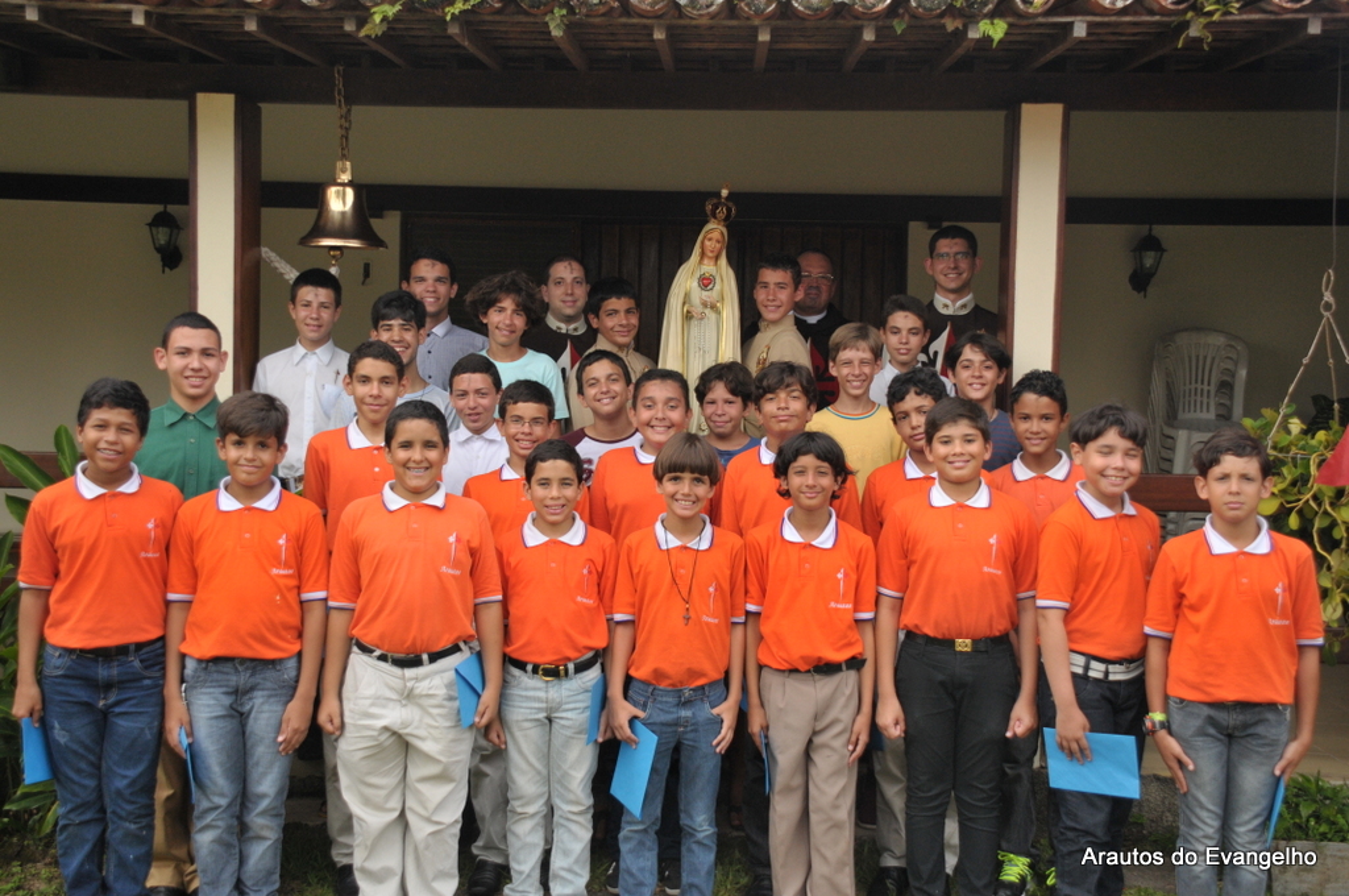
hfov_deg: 43.7
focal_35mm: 45
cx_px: 674
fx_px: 1684
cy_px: 448
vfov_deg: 29.8
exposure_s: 1/640
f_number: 4.2
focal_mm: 30
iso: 500
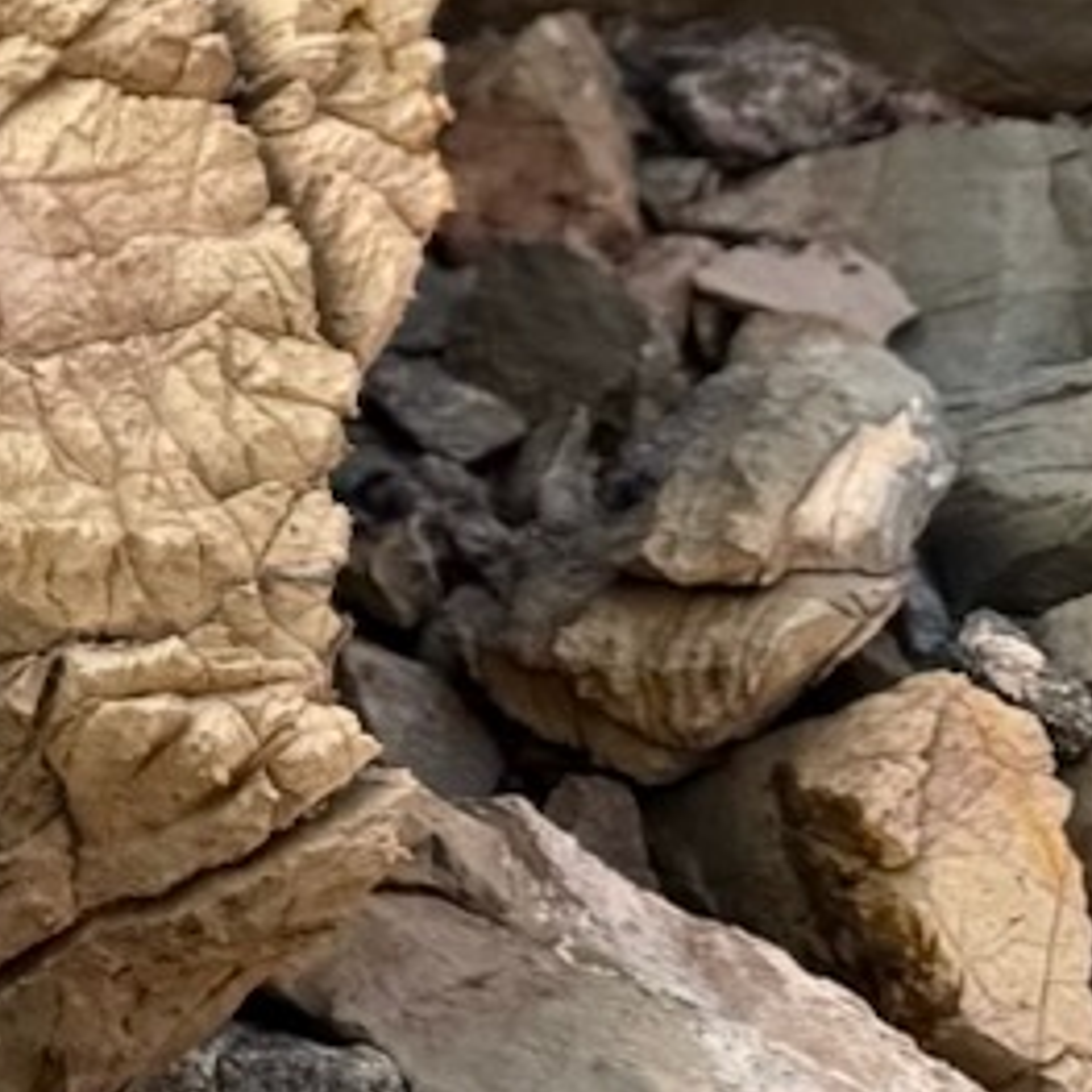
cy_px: -851
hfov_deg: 8.6
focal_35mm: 165
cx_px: -2325
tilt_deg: -20.2
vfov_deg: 10.0
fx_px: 5889
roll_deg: -0.8
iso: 80
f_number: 1.78
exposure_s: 1/853
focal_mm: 6.76
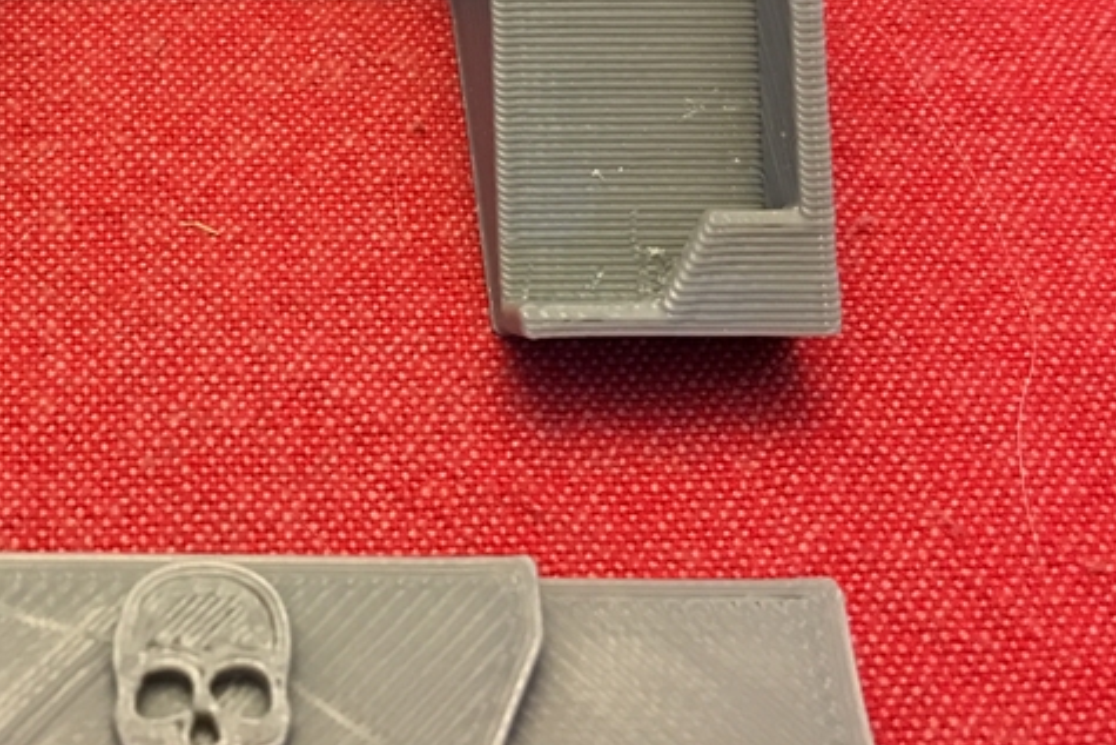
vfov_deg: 20.5
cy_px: 71
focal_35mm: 65
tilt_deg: -52.7
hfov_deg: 30.0
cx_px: 174
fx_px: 2015
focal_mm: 4.15
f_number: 2.2
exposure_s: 1/4
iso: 50
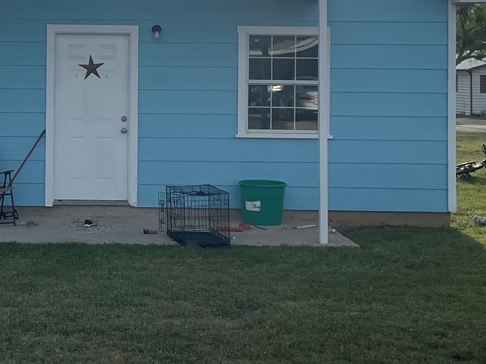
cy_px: 53
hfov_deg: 23.9
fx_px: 1123
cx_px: 65
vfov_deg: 18.2
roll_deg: -2.9
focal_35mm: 80
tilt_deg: -0.5
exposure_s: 1/5814
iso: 32
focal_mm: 4.2
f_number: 1.6
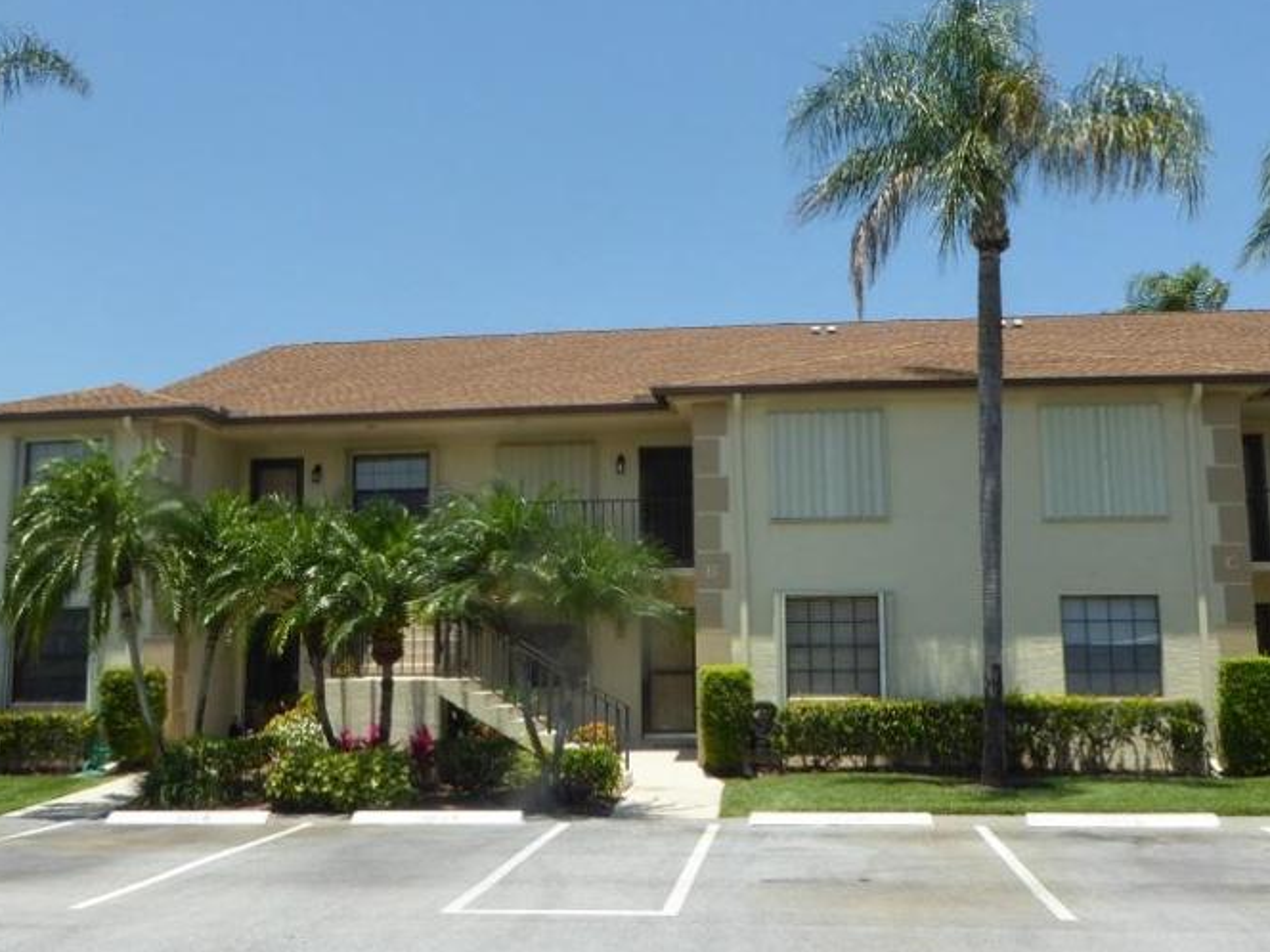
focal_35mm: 37
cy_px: 448
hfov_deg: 50.1
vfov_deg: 38.7
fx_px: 1357
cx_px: 602
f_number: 8
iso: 100
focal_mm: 4.3
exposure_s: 1/160
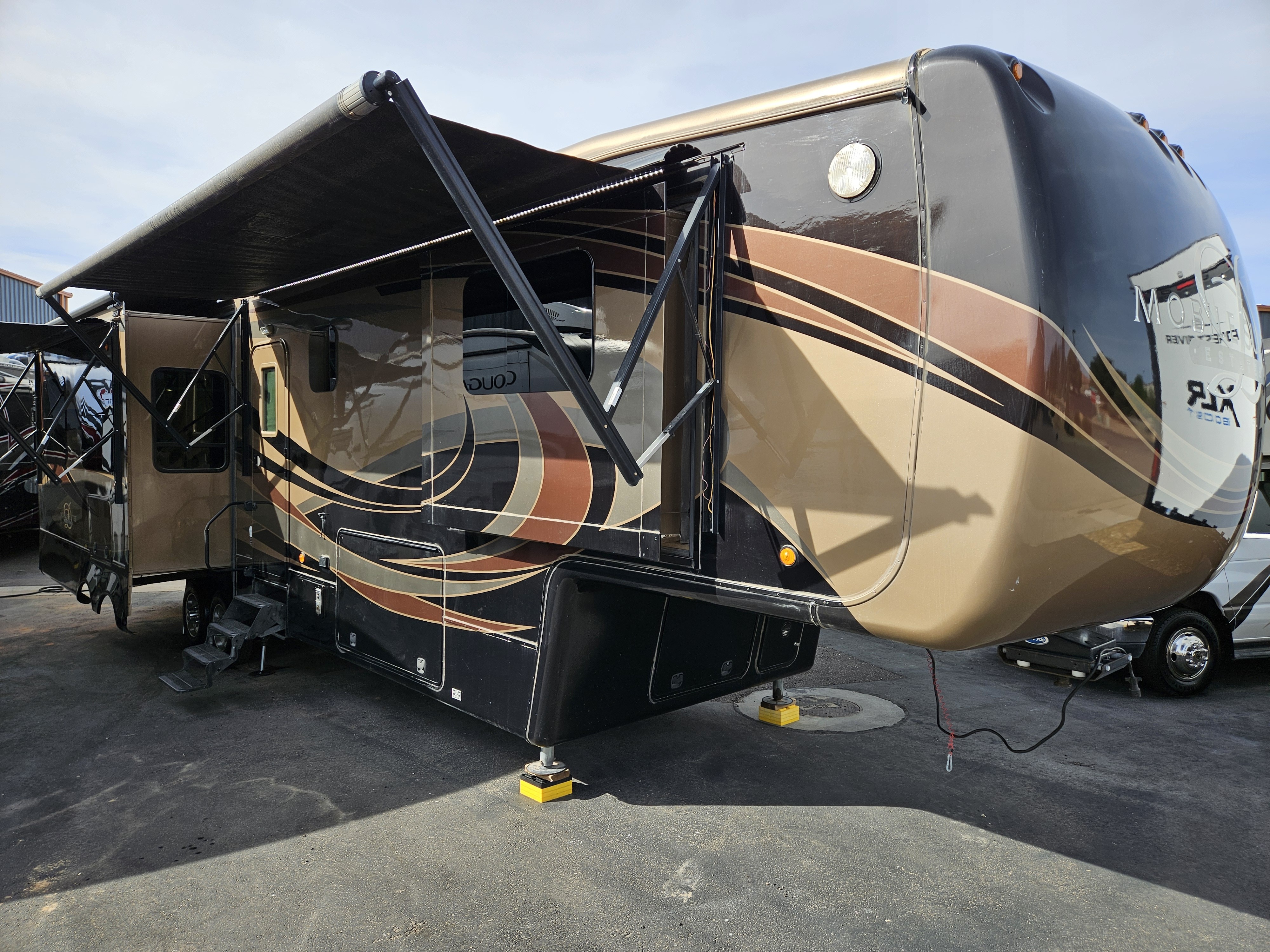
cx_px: 635
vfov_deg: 58.9
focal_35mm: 23
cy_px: 476
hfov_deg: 73.9
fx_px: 844
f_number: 1.8
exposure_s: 1/968
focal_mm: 5.4
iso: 25
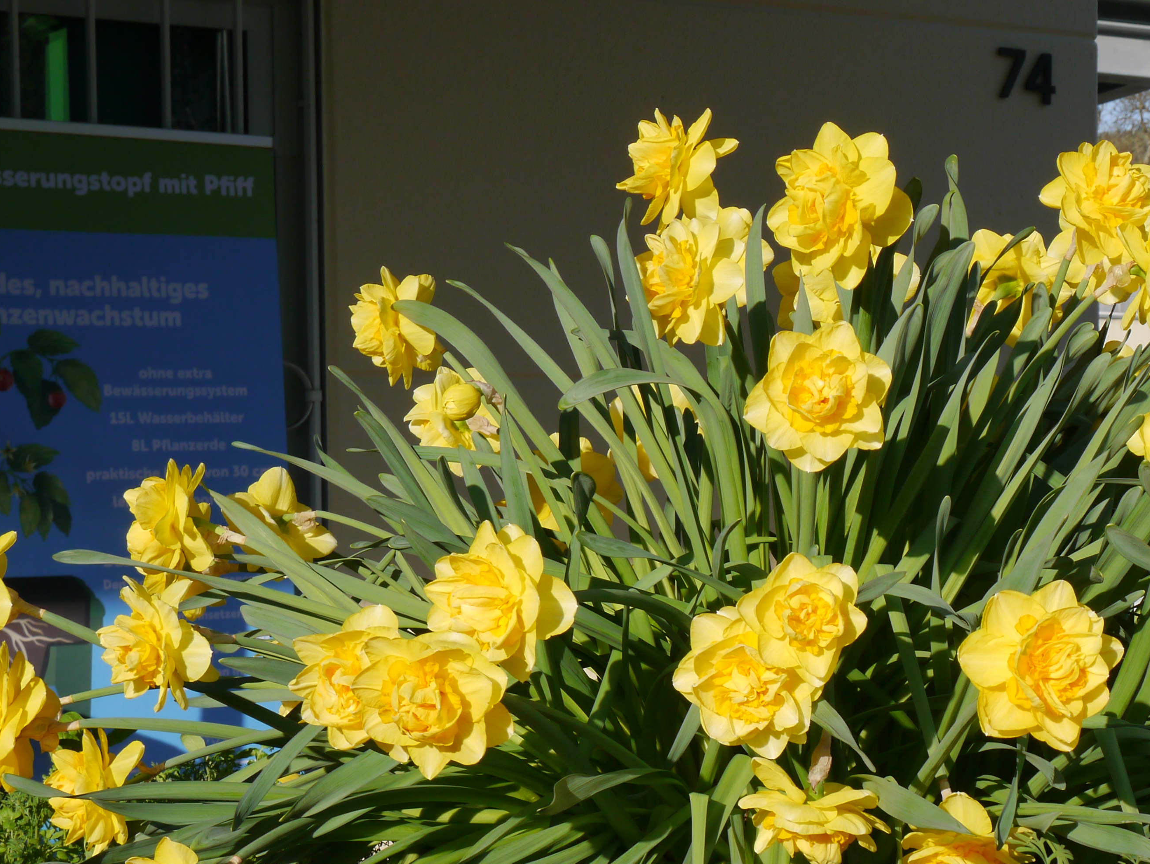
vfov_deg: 15.0
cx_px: 909
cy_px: 707
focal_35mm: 98
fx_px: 3257
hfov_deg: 19.8
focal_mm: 28
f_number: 9
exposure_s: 1/250
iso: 160
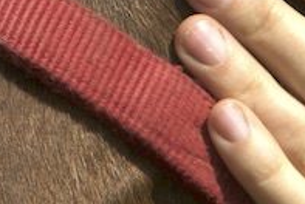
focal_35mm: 1444
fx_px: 12249
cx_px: -29
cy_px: -304
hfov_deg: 1.4
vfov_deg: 1.0
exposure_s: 1/250
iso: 100
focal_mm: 185
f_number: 11
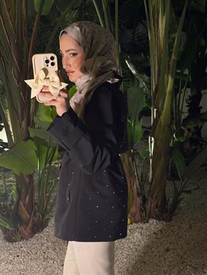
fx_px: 383
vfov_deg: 39.6
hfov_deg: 30.3
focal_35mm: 48
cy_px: 138
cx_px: 104
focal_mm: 6.76
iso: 320
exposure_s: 1/40
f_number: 1.78
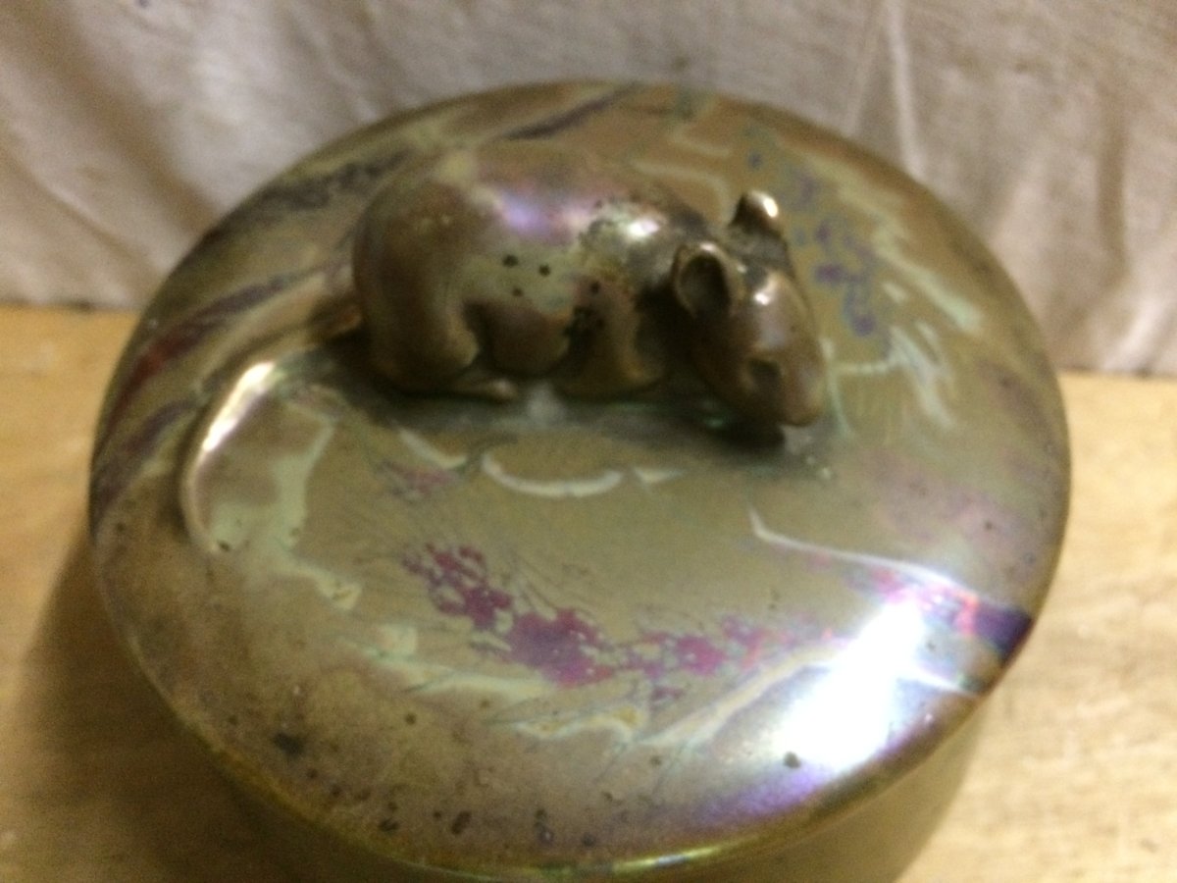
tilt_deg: -55.7
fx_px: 986
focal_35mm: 29
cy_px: 442
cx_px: 588
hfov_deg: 61.7
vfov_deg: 48.2
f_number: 2.2
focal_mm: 4.15
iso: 400
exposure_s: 1/17
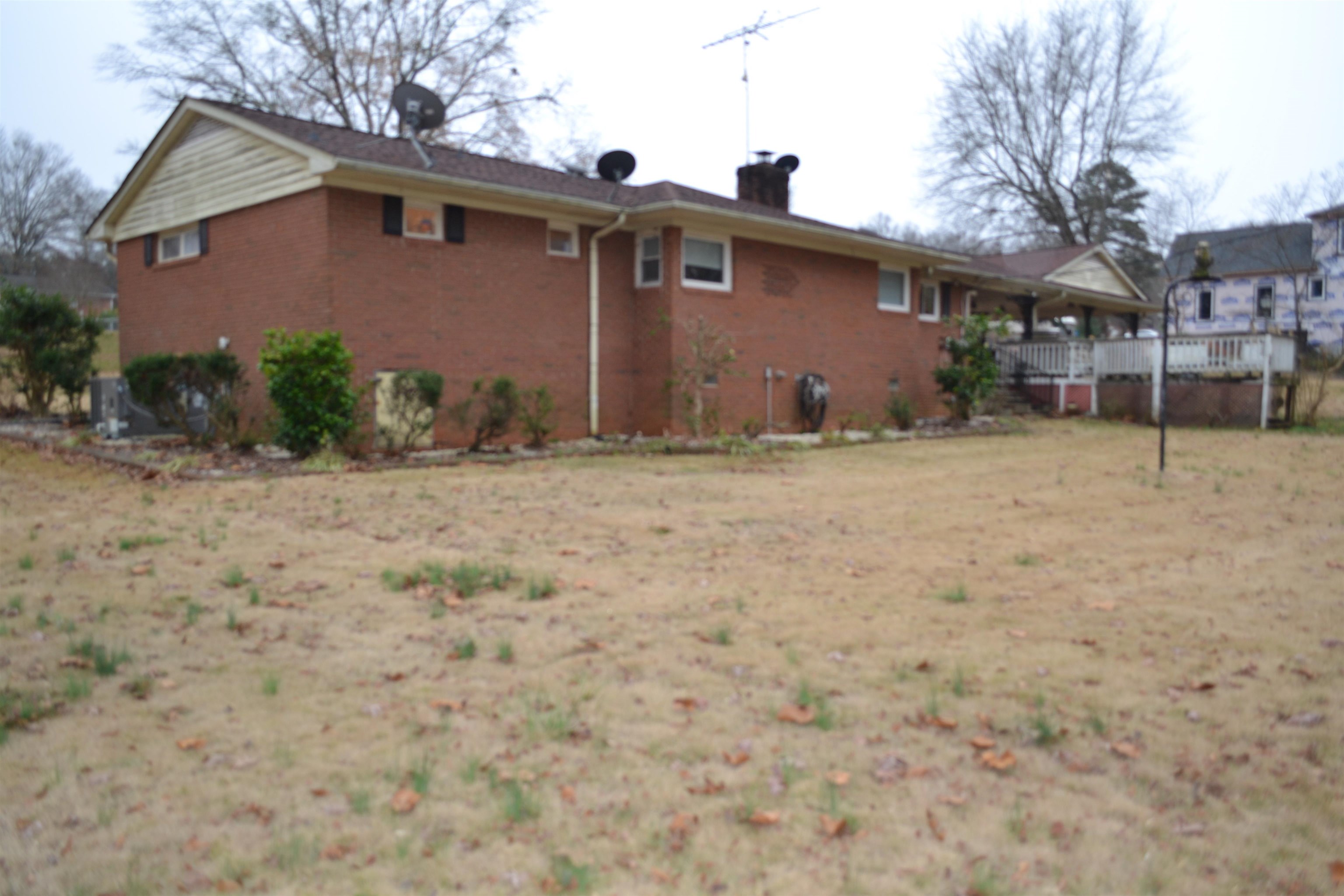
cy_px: 448
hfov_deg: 67.4
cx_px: 672
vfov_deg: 47.9
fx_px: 1008
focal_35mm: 27
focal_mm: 18
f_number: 4
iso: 140
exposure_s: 1/125
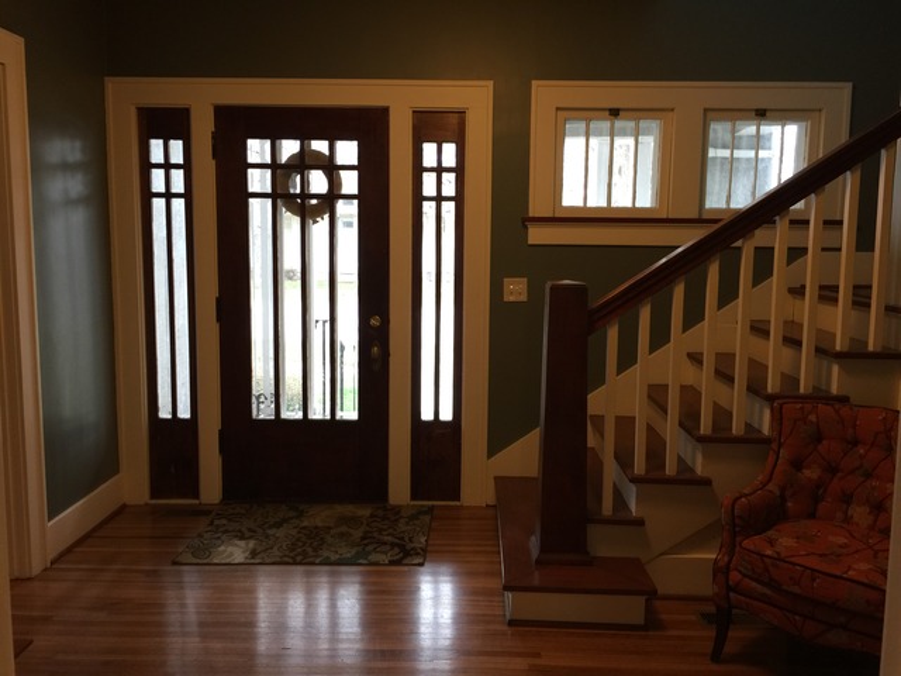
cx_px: 450
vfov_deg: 48.2
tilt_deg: -6.9
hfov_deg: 61.7
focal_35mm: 29
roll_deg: -0.6
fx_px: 755
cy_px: 338
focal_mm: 4.15
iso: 64
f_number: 2.2
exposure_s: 1/15
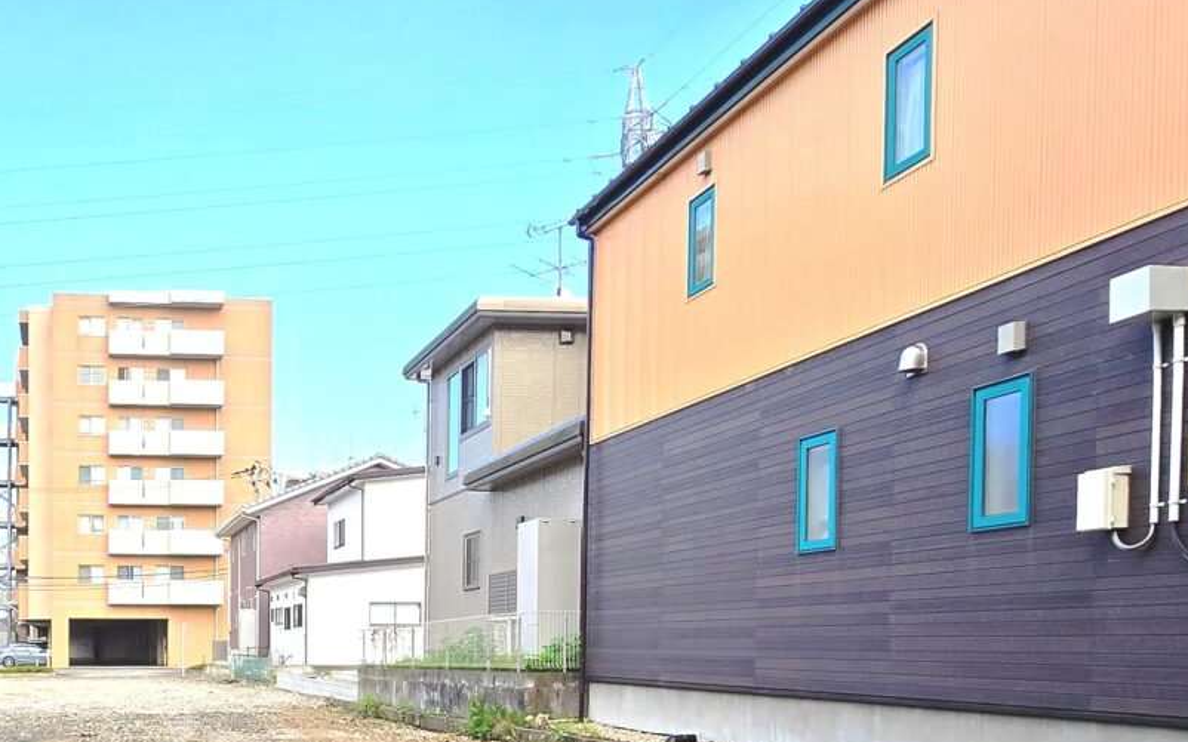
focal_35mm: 33
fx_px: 1068
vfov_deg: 36.0
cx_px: 184
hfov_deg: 53.0
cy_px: 669
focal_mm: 2.2
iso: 50
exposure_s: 1/300
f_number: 2.2
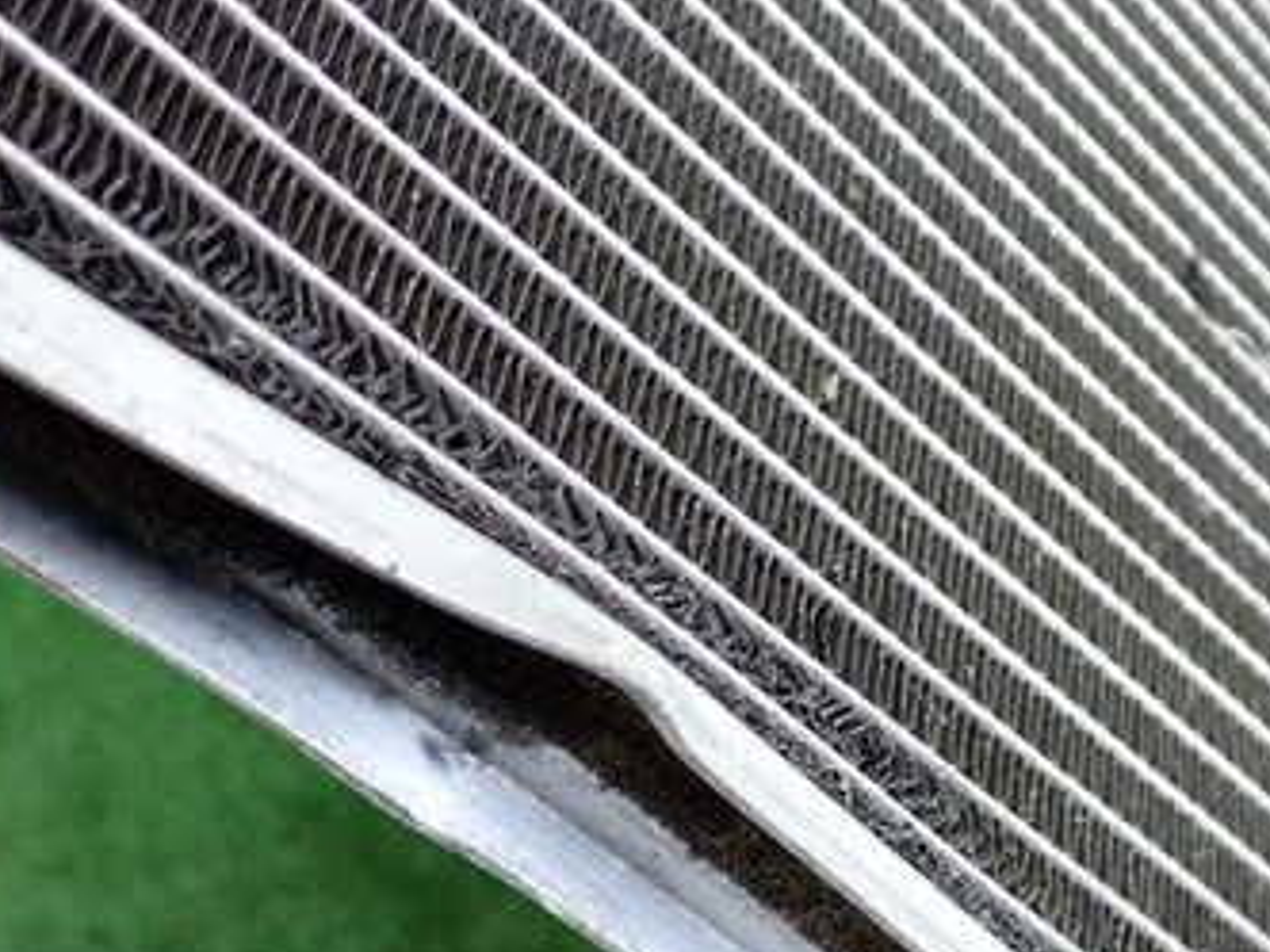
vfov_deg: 22.3
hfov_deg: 29.8
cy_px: 734
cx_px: 608
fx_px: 2385
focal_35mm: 65
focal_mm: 6.37
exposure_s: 1/125
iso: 1250
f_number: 2.5
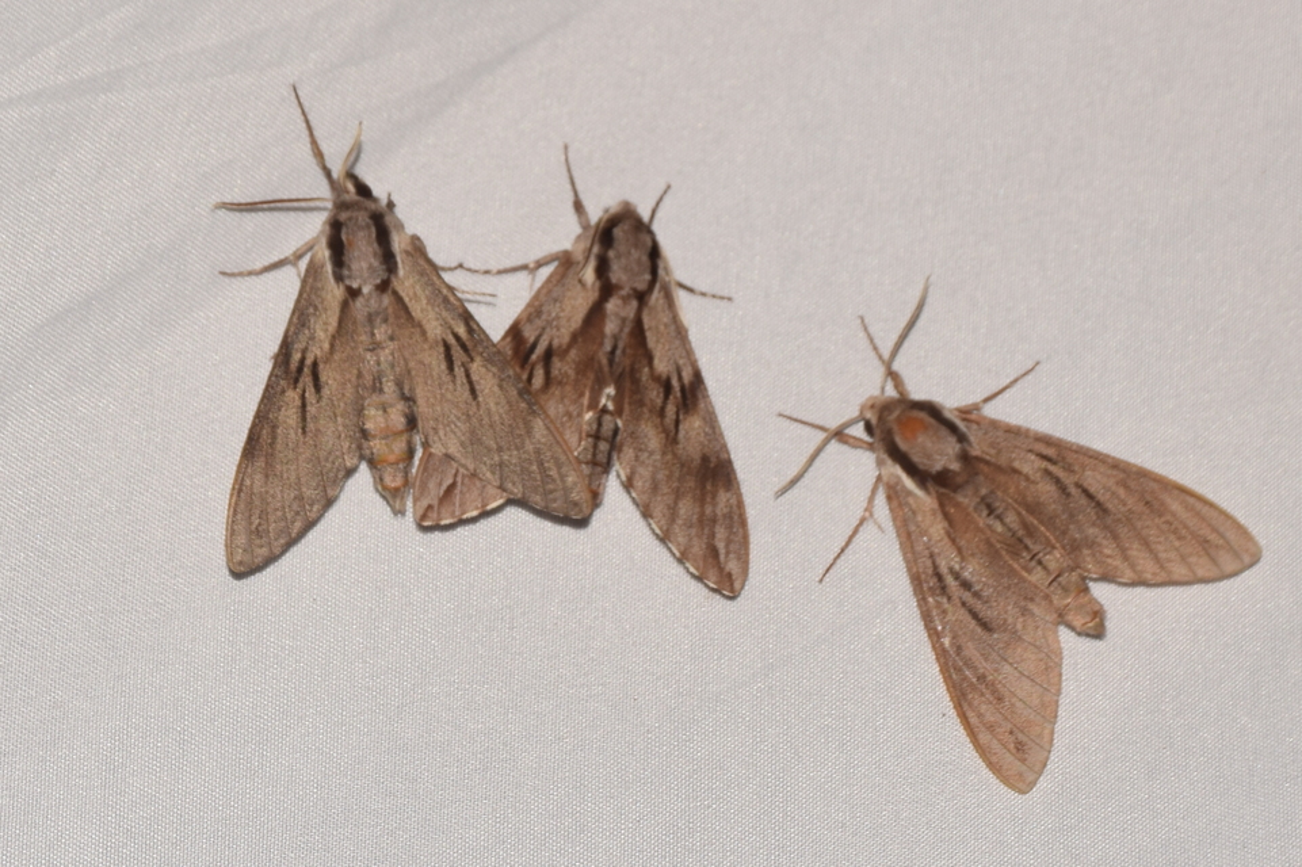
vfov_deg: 14.7
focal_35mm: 93
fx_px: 3362
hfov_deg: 21.9
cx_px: 651
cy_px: 434
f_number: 13
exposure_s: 1/160
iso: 100
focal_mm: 62
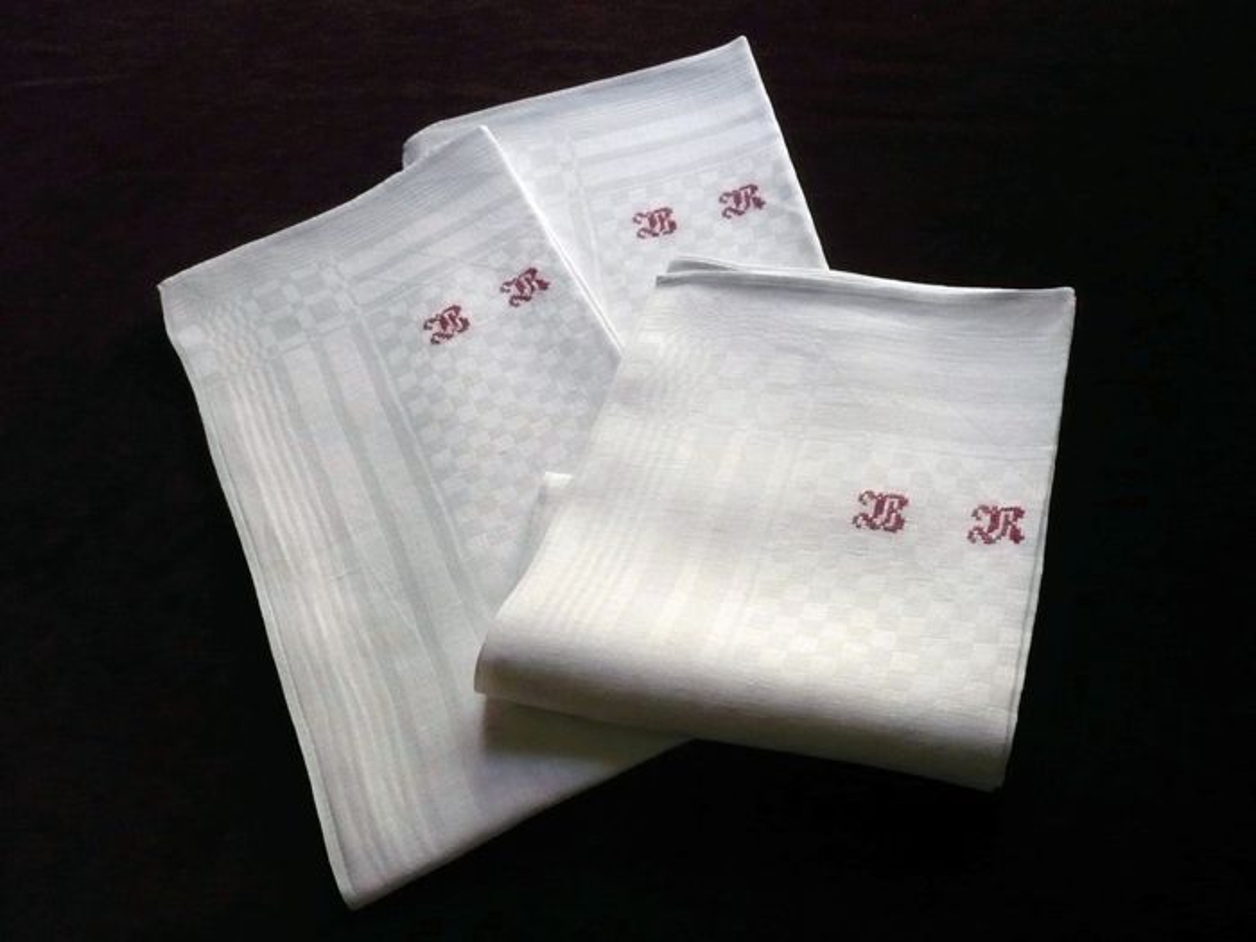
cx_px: 628
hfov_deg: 52.6
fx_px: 1270
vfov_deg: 40.7
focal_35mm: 35
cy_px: 471
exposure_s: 1/400
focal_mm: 5.8
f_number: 2.8
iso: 400
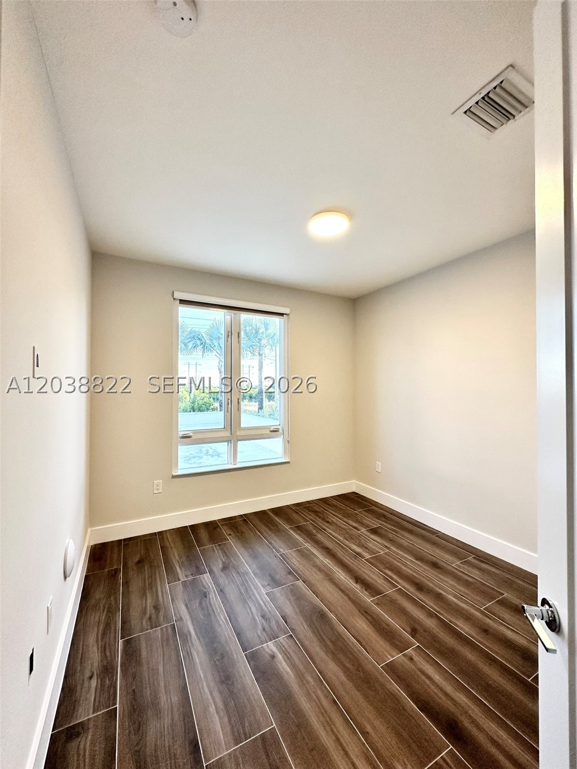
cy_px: 384
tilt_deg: +1.2
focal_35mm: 14
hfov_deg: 85.7
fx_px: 311
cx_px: 288
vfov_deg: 102.1
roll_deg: -0.9
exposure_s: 1/120
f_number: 2.2
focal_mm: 2.22
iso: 125
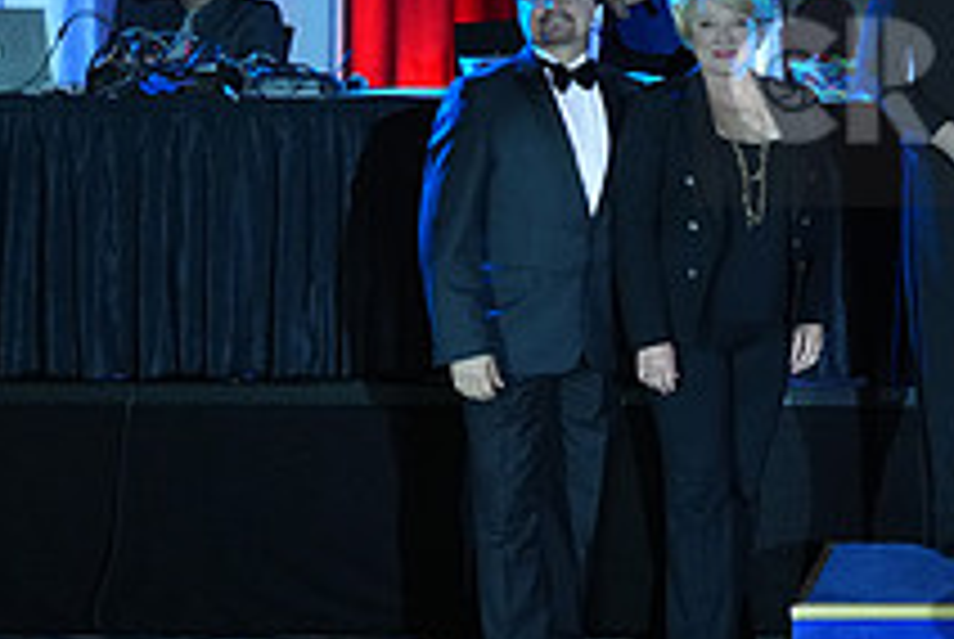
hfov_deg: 22.5
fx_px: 2176
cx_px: 1184
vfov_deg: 16.5
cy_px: 88
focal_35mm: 82
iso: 2500
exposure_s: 1/400
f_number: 4
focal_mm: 30
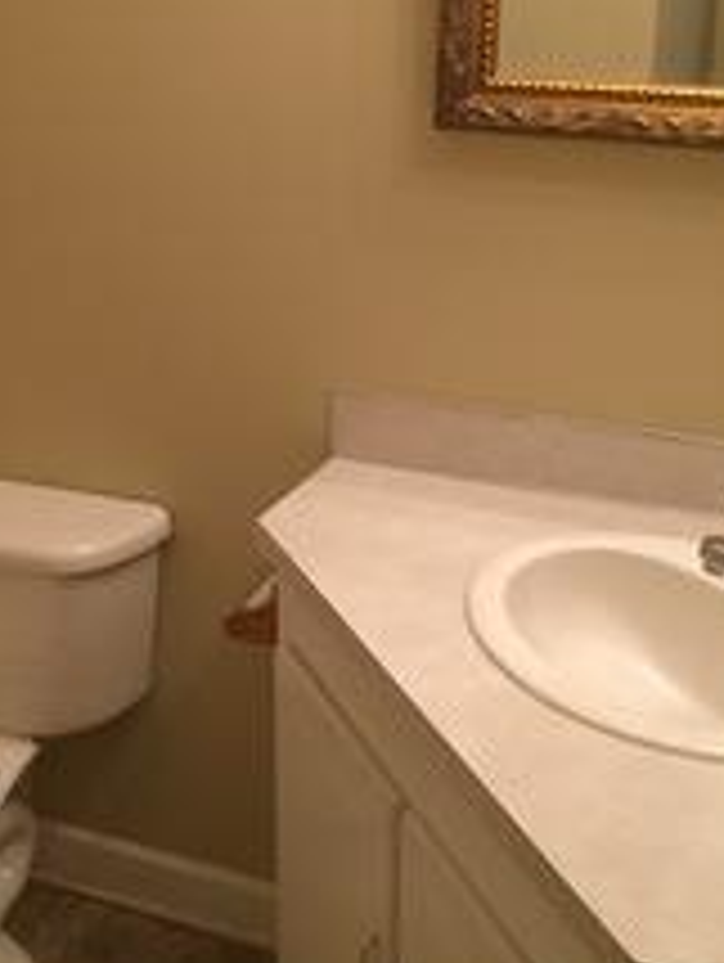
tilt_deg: -19.6
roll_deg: +3.4
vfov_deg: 36.6
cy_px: 378
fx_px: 1447
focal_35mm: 52
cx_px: 283
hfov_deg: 28.0
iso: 80
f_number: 2.2
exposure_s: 1/30
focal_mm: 4.15
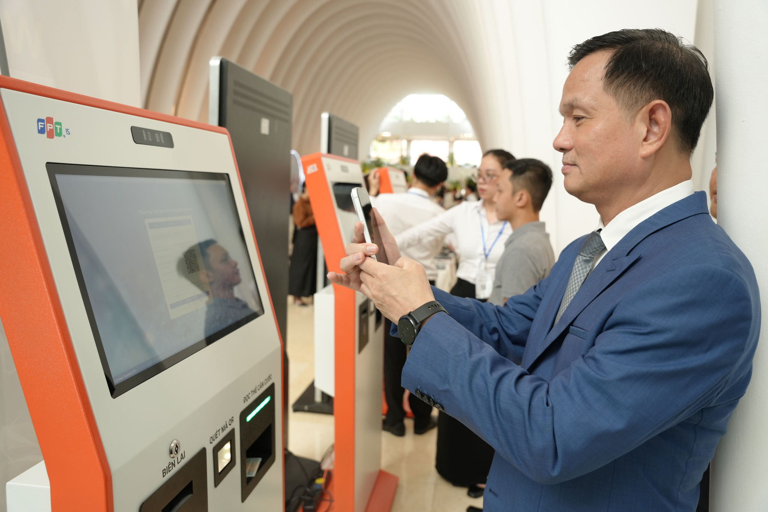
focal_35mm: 27
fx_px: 574
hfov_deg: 67.6
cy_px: 256
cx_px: 384
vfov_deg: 48.1
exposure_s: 1/100
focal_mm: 26.9
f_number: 4
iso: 1000
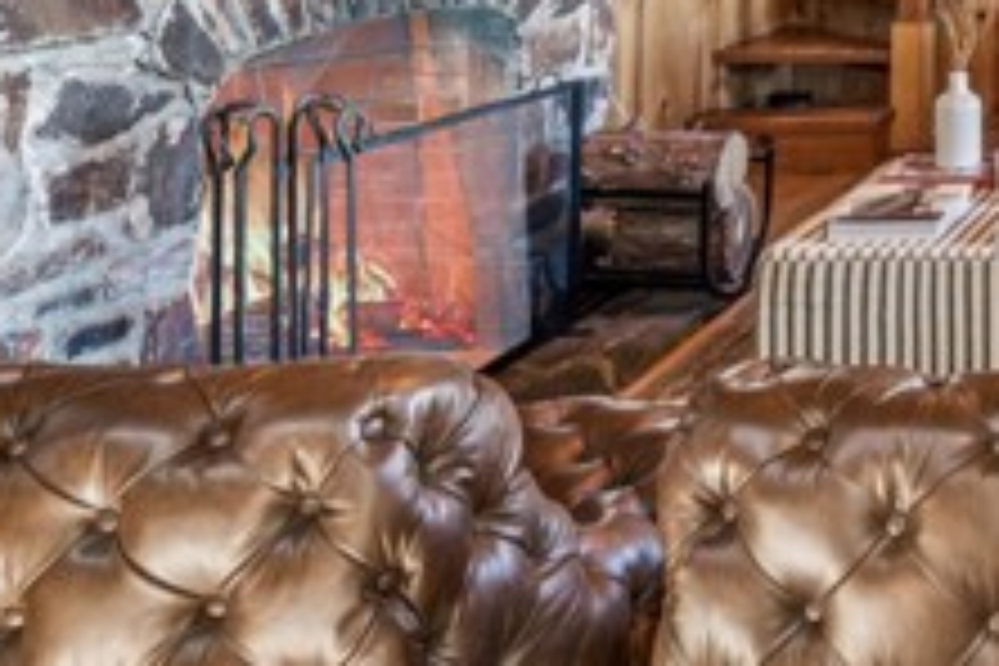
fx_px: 1368
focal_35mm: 49
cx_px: 1300
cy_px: -176
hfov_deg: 31.1
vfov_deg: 24.3
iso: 100
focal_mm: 17.1
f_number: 13
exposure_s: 1/1.25
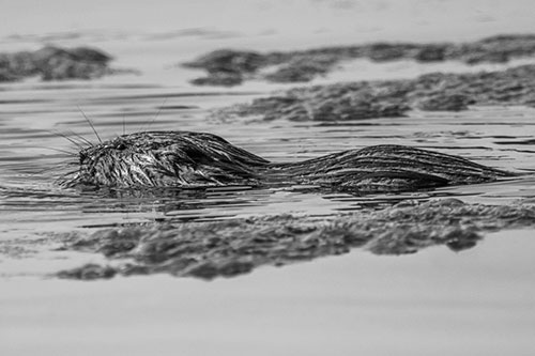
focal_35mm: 1200
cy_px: 178
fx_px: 17826
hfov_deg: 1.7
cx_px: 268
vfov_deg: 1.1
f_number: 13
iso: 3200
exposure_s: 1/4000
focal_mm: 1200
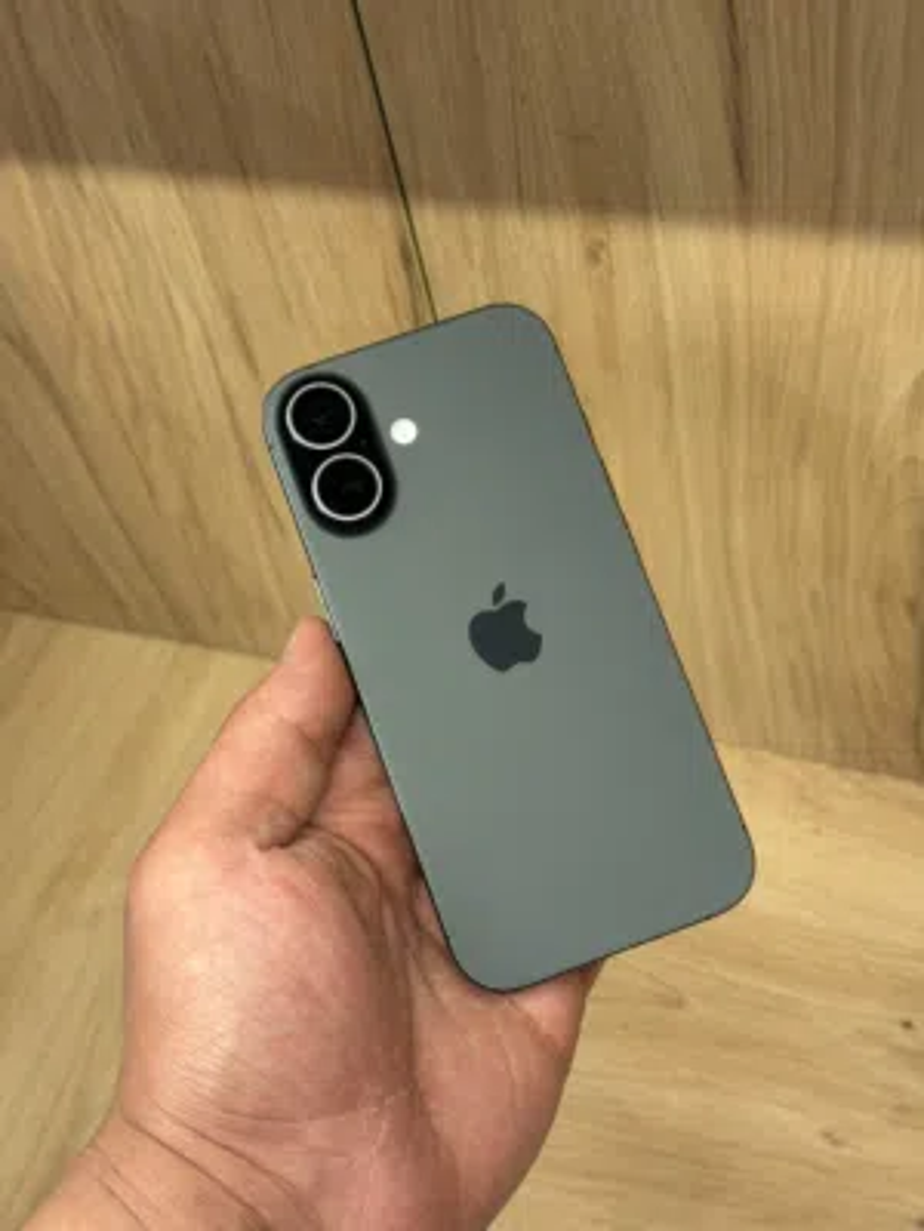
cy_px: 616
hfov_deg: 30.3
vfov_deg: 39.7
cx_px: 462
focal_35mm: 48
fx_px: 1708
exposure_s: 1/50
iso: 125
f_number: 1.78
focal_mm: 6.76
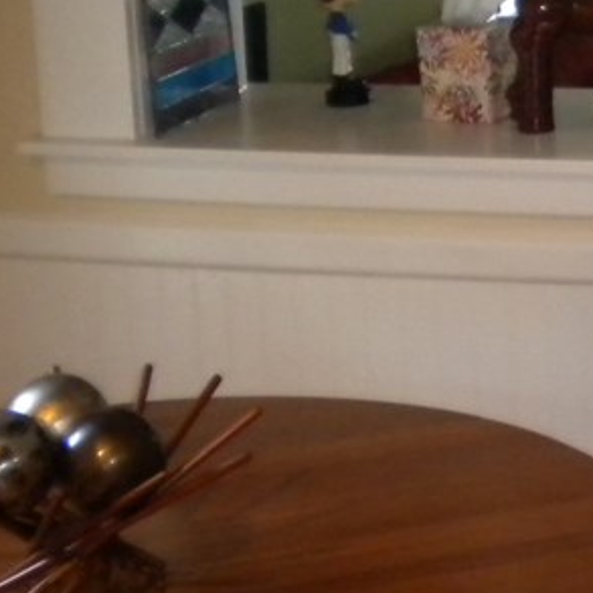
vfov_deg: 15.5
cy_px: -136
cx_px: 994
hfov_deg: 14.6
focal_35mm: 108
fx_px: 2093
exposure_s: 1/38
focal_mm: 6.3
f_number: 3.1
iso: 400
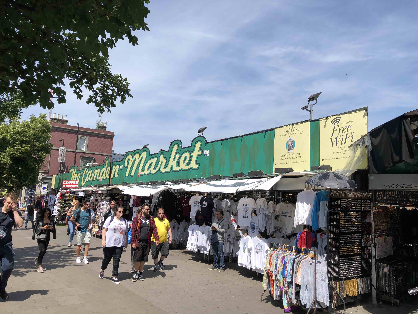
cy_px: 157
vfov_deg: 49.7
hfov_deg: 63.4
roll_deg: -2.0
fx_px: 338
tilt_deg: +5.1
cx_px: 209
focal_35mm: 28
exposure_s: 1/1919
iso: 20
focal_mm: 3.99
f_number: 1.8
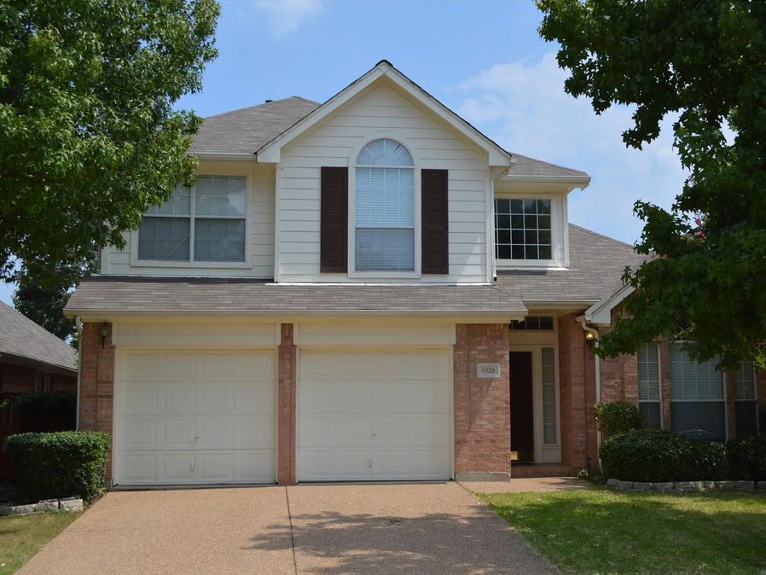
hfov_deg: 41.2
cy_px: 289
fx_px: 1018
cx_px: 422
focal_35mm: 46
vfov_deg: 31.5
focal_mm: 28
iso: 400
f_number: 6.3
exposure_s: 1/1600
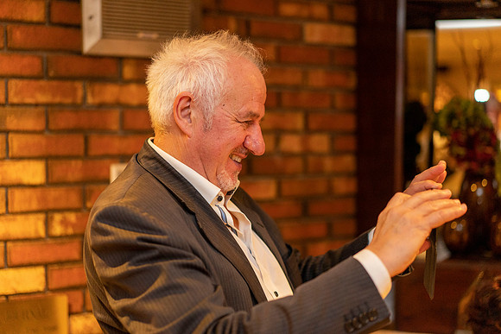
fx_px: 766
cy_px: 167
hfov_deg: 36.2
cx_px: 250
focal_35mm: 55
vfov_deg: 24.6
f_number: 2
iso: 3200
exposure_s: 1/125
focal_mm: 55
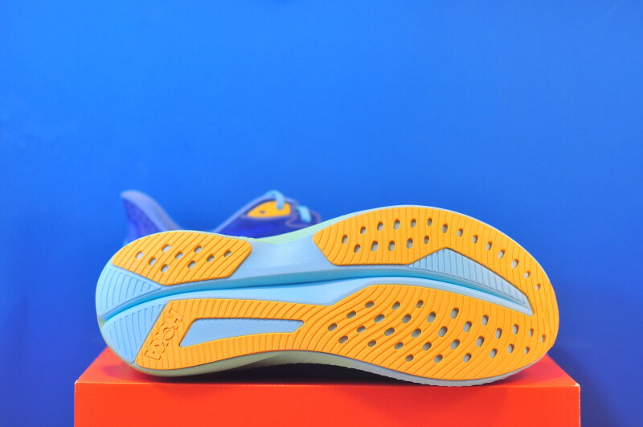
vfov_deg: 18.1
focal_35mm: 75
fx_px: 1338
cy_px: 214
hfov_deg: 27.0
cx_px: 322
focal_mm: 50
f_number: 2.2
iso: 250
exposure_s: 1/320
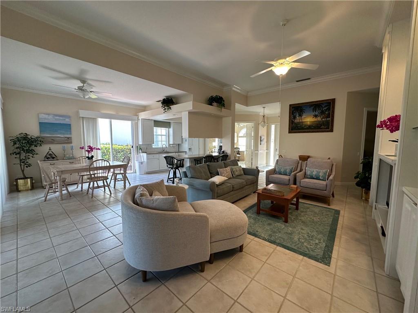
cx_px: 209
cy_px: 156
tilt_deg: -5.6
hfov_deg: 102.1
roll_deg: -0.4
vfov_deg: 85.7
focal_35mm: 14
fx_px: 169
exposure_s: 1/120
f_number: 2.2
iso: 160
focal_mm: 2.22
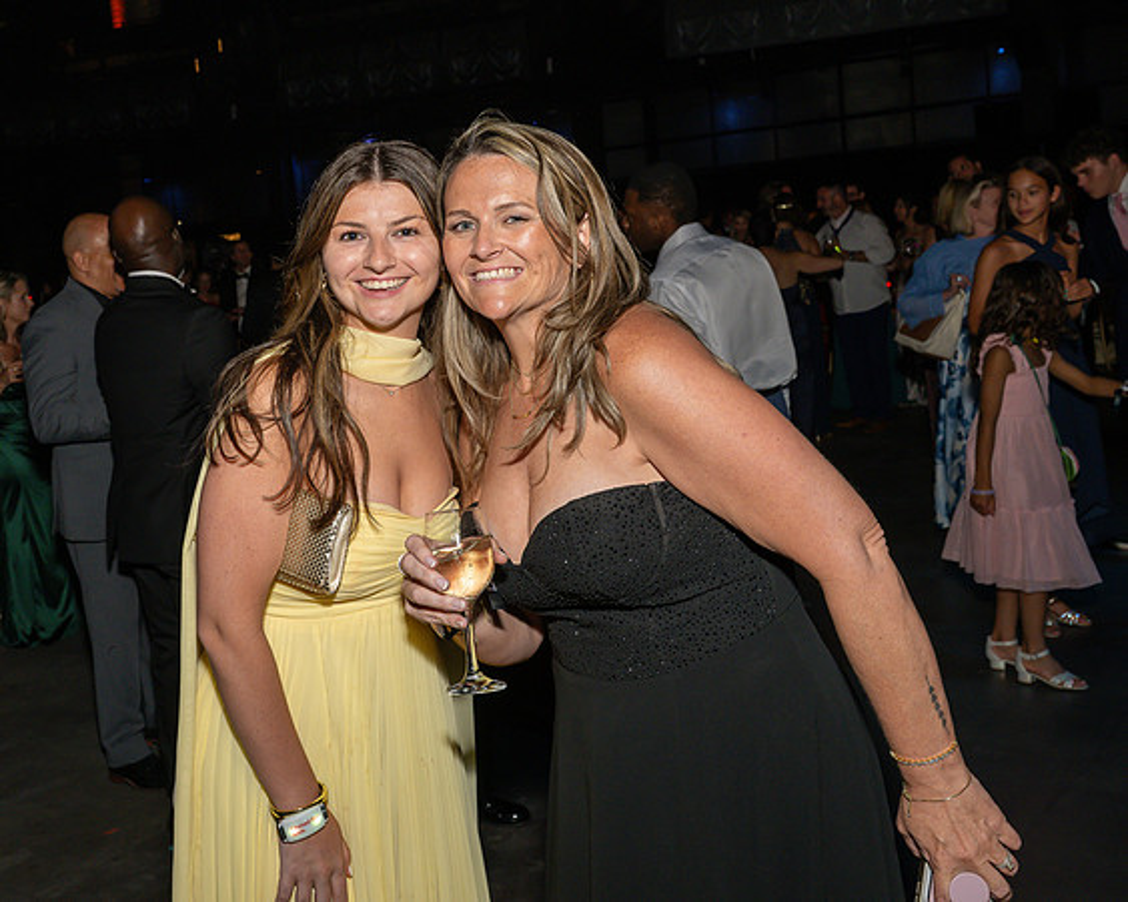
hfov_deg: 45.4
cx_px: 358
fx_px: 1321
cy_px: 355
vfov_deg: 37.5
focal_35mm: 40
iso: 800
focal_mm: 29
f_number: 8
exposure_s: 1/250
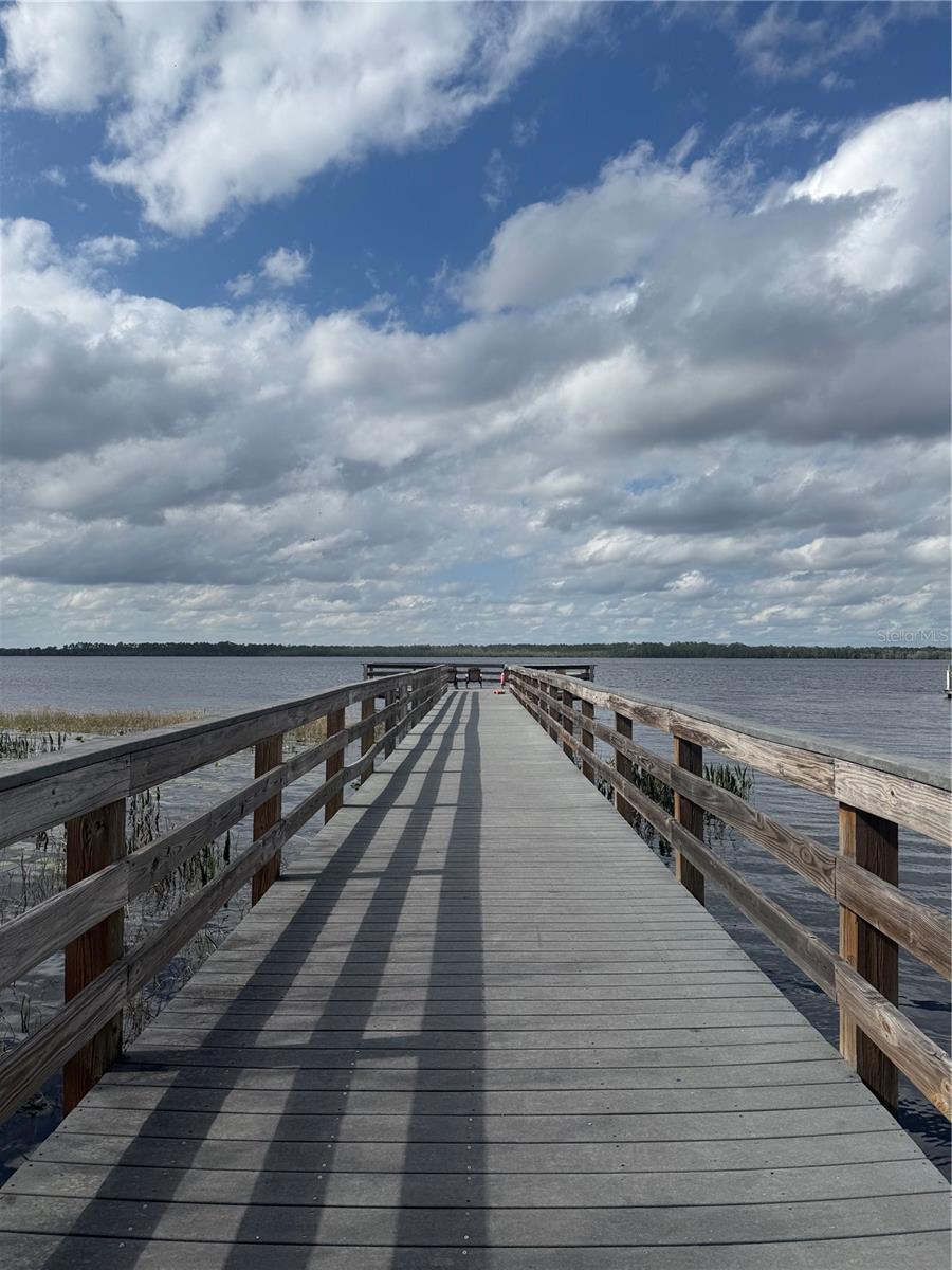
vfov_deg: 71.6
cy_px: 635
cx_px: 476
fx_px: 880
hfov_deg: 56.8
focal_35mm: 24
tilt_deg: +1.2
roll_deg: -1.0
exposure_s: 1/9091
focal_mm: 6.76
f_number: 1.78
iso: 80
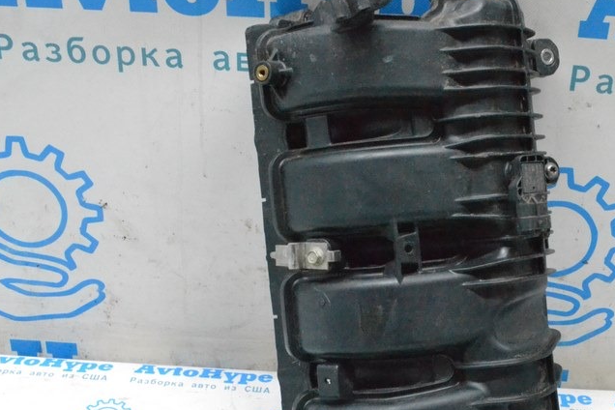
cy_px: 240
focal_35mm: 58
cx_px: 408
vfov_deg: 23.4
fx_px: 991
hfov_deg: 34.2
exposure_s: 1/160
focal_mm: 24
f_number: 9
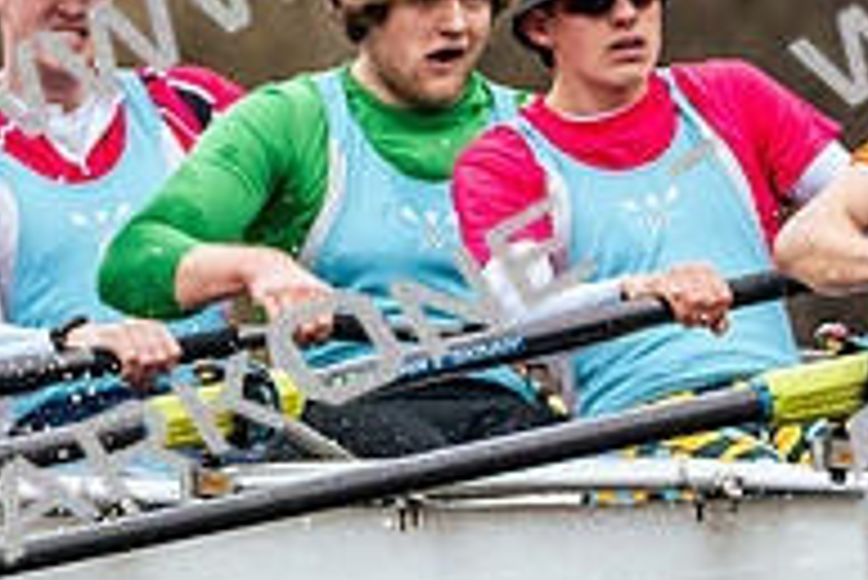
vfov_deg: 0.8
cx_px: 463
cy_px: 182
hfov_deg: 1.2
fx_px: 42177
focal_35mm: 1748
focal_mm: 582
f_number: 6.3
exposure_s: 1/2000
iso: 4000
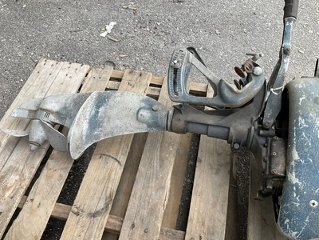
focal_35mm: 29
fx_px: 267
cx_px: 160
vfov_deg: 48.2
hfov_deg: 61.7
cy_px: 120
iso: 20
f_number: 1.8
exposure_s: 1/122
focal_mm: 3
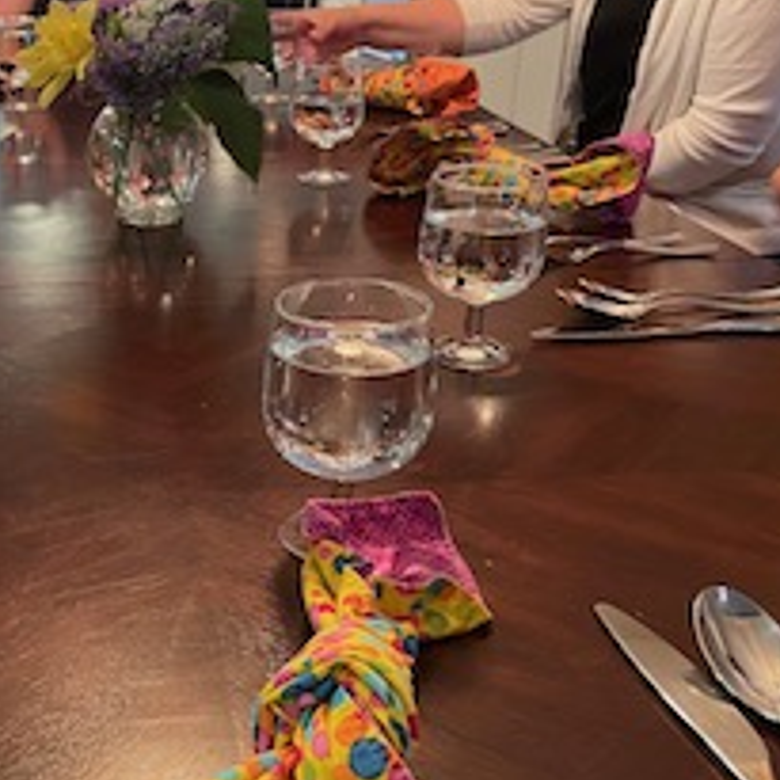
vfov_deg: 39.1
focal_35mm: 43
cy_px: 438
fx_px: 1096
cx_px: 137
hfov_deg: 37.5
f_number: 1.6
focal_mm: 4.2
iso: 640
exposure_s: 1/30
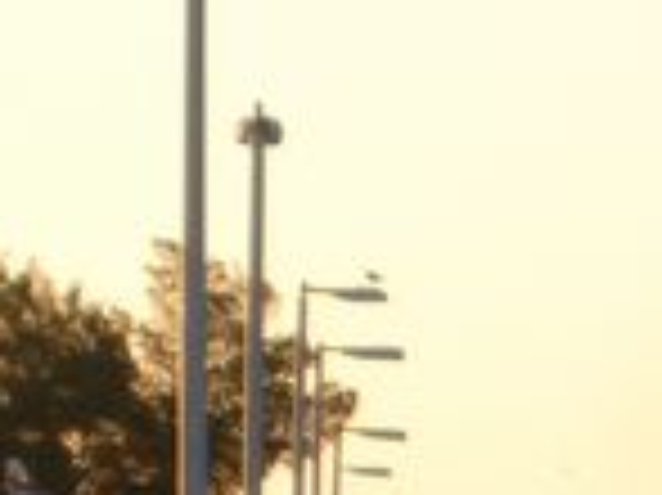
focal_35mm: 458
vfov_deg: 3.2
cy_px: 1008
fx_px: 8752
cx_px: 712
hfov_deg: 4.3
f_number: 5.4
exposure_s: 1/118
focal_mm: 17.4
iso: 50
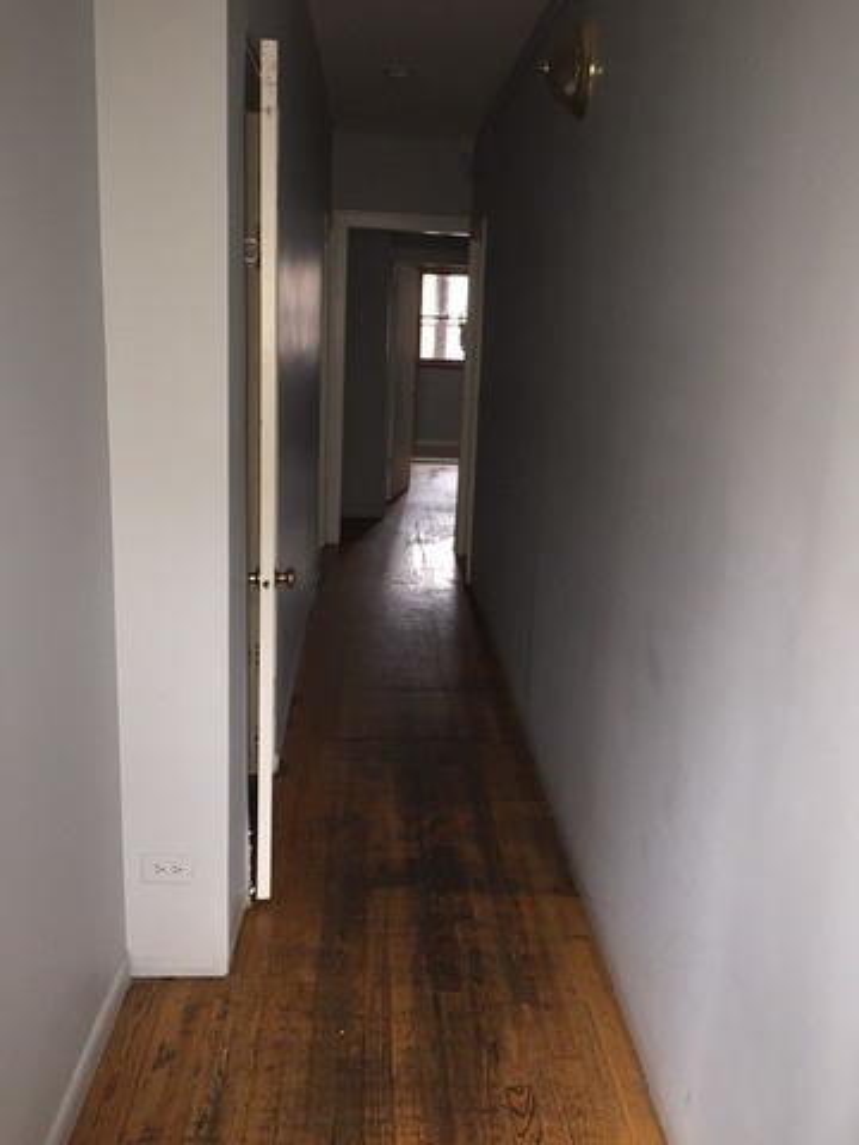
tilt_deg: -12.4
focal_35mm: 29
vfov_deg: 61.7
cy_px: 572
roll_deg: -1.7
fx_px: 960
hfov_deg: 48.2
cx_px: 430
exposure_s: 1/16
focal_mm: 4.15
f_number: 2.2
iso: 100
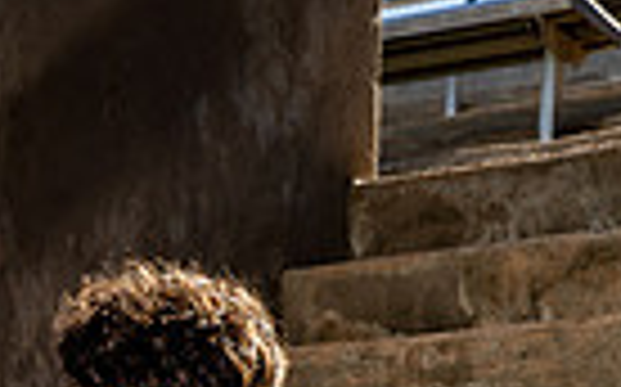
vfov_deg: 7.7
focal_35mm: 156
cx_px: 86
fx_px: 2638
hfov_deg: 13.3
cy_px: 958
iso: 100
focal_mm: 47
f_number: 8
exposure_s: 1/250
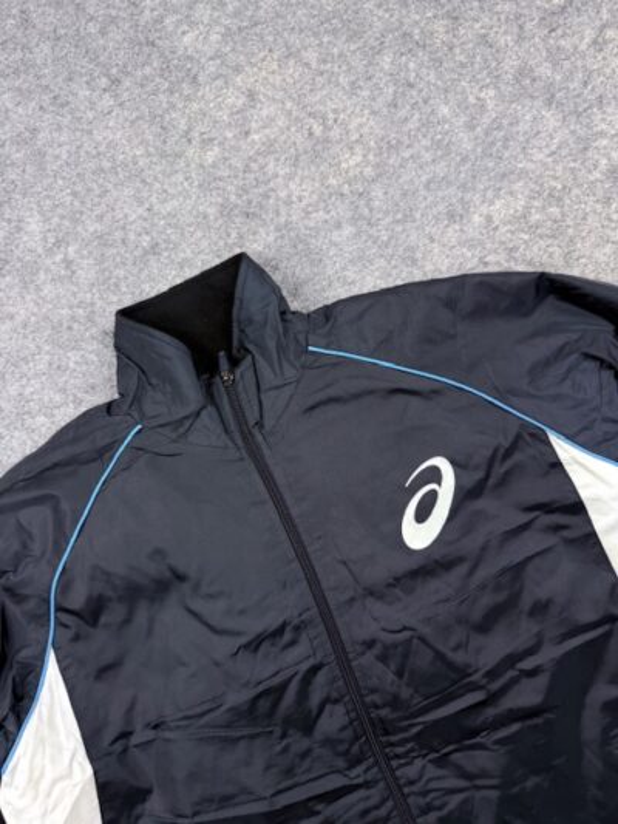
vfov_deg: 71.6
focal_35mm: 24
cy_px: 412
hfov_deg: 56.8
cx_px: 309
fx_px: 571
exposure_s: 1/100
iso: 64
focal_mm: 6.76
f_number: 1.78
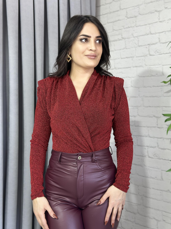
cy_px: 114
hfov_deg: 30.3
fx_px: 316
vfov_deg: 39.7
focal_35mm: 48
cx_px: 86
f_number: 1.78
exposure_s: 1/100
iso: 100
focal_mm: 6.86
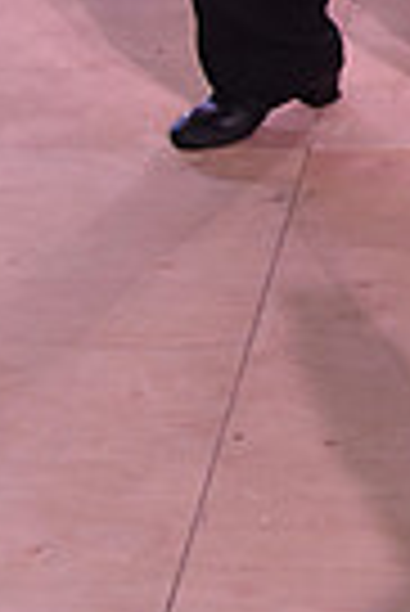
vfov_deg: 14.0
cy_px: -536
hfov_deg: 10.2
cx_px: 728
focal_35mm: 128
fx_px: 2181
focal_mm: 30
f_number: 6.3
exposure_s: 1/320
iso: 2500
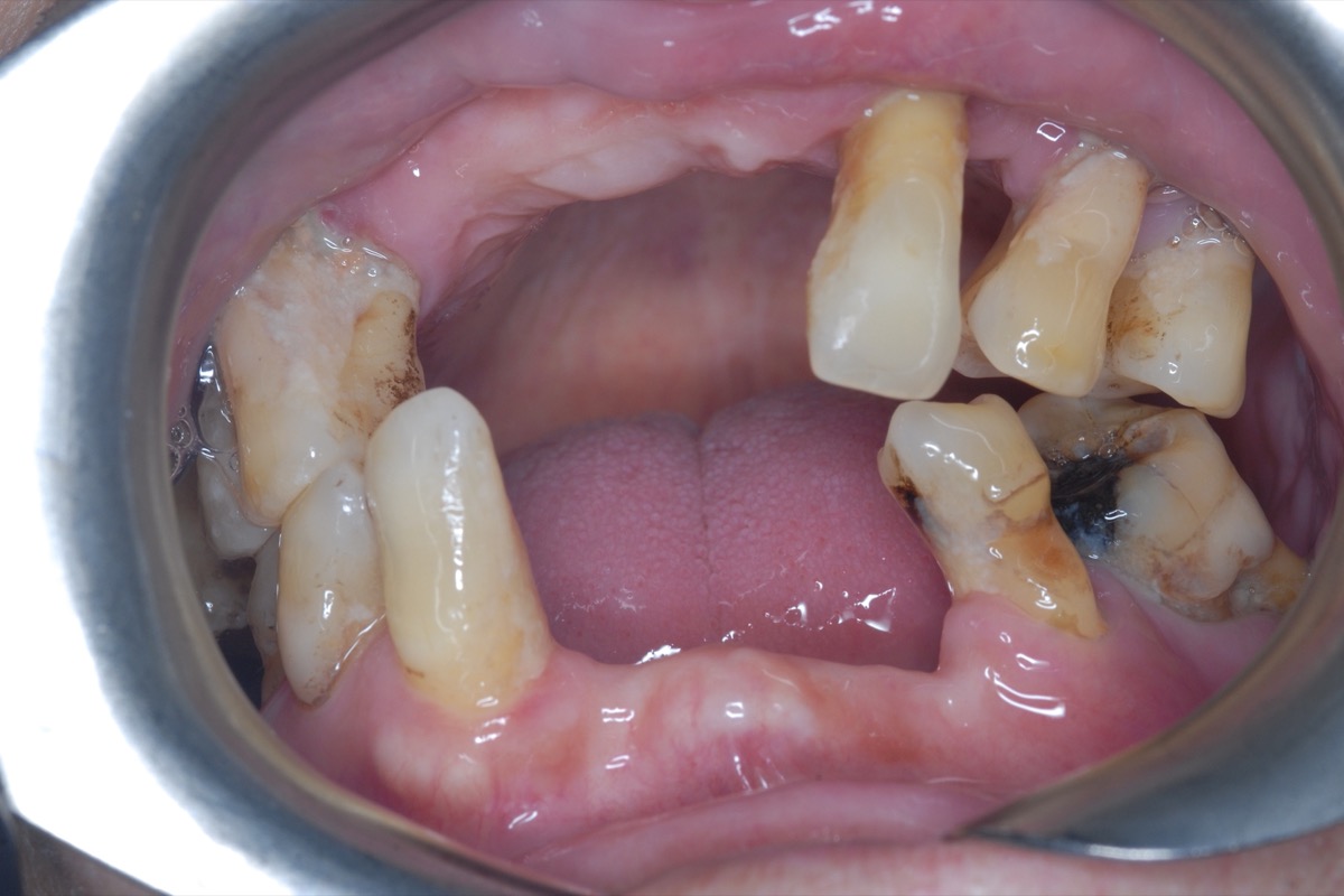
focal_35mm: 158
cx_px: 672
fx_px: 5880
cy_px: 448
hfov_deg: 13.0
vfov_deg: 8.7
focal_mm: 105
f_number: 22
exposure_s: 1/200
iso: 250
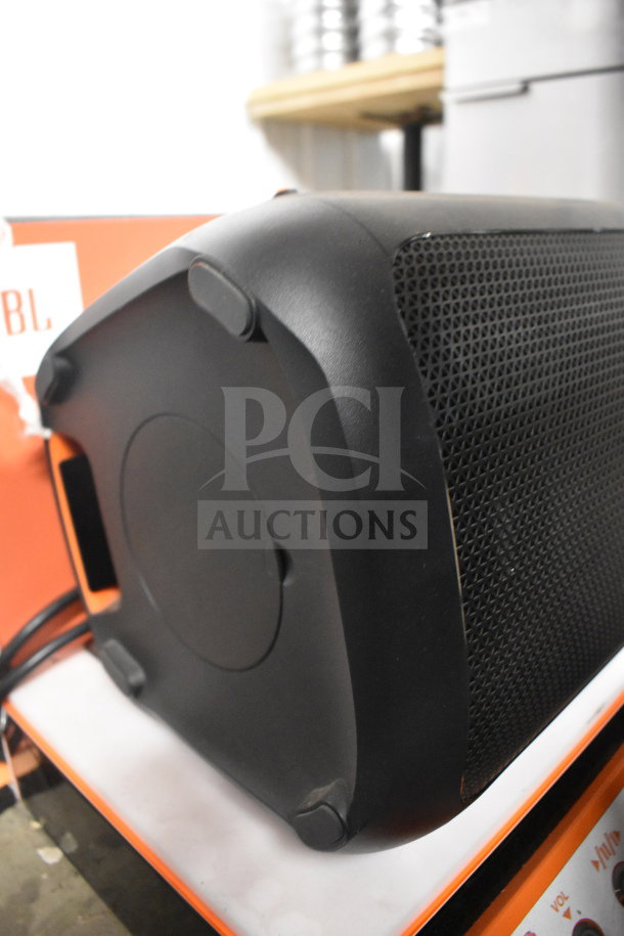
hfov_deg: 47.9
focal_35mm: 27
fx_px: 702
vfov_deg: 67.4
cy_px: 468
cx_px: 312
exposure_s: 1/30
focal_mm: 18
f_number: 3.5
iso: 6400
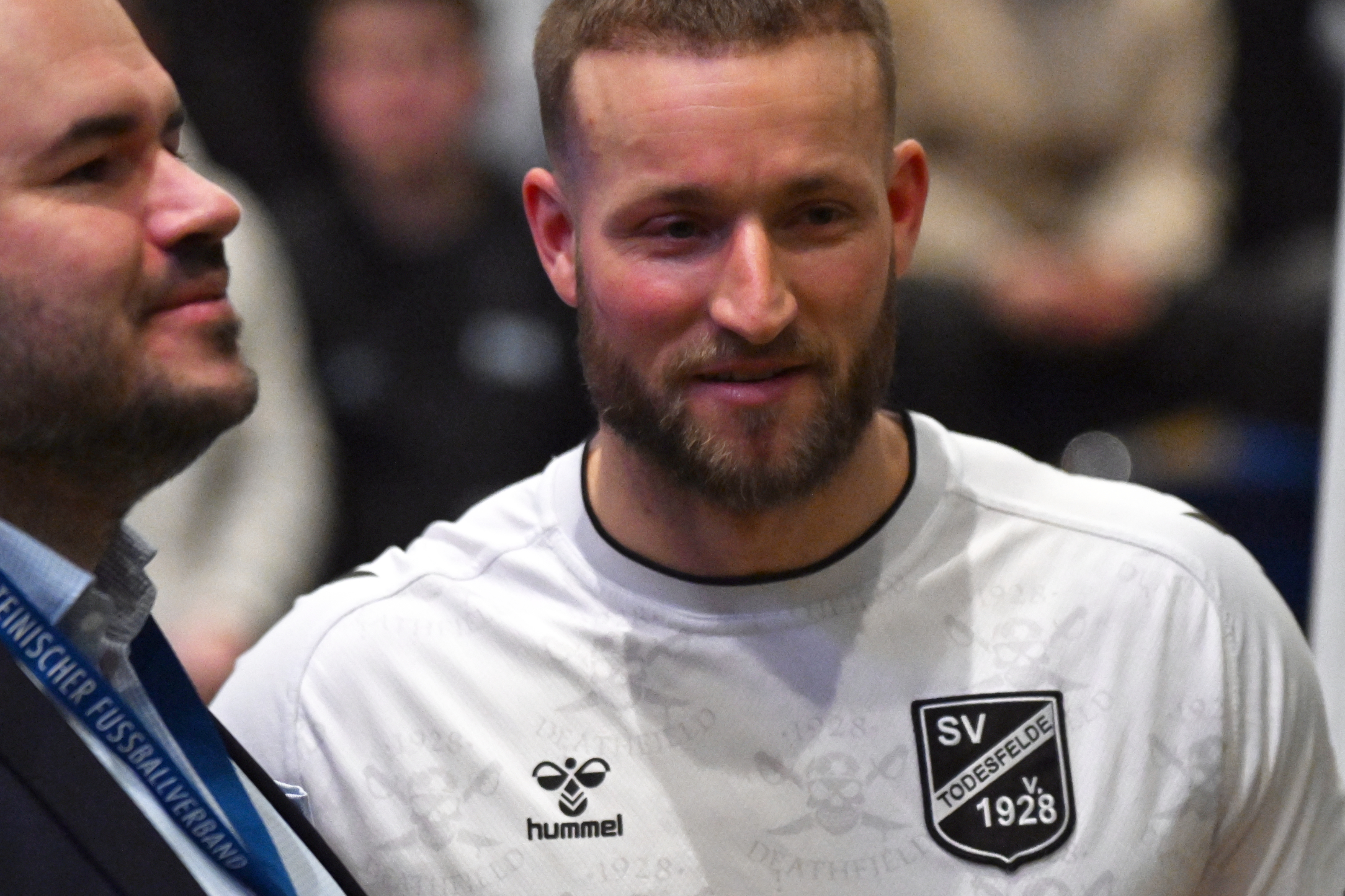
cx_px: 764
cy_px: 399
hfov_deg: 11.9
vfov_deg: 7.9
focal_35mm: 173
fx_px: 6463
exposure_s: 1/320
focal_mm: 150
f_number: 2.8
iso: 4000
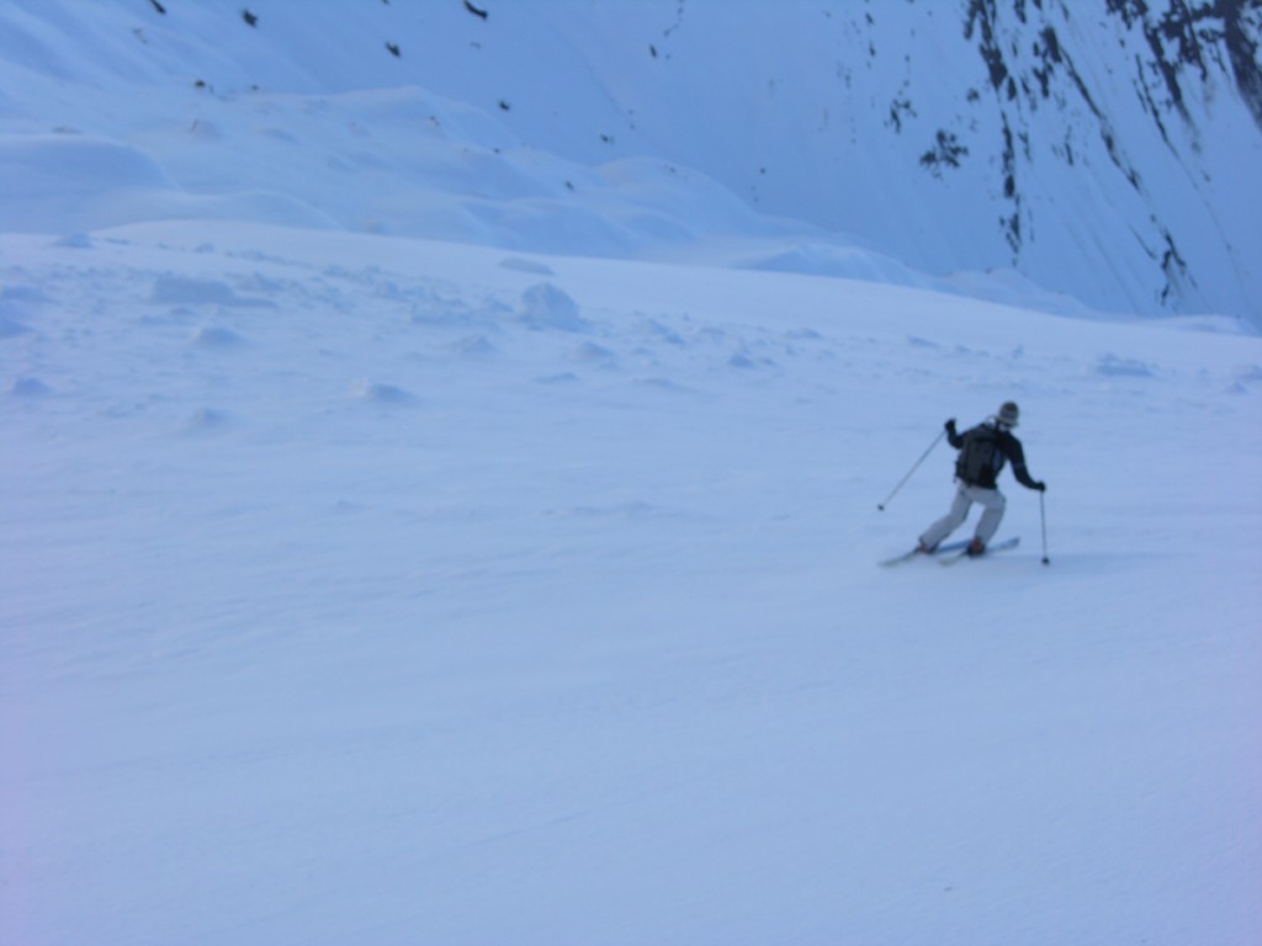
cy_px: 473
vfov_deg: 18.9
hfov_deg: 25.0
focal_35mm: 78
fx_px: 2844
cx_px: 631
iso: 50
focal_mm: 19.9
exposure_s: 1/191
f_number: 4.8
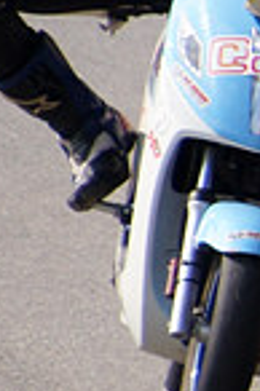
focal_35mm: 1726
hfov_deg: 0.8
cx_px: 734
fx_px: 18741
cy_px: 283
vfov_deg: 1.2
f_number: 6.3
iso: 400
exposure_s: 1/1250
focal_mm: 210
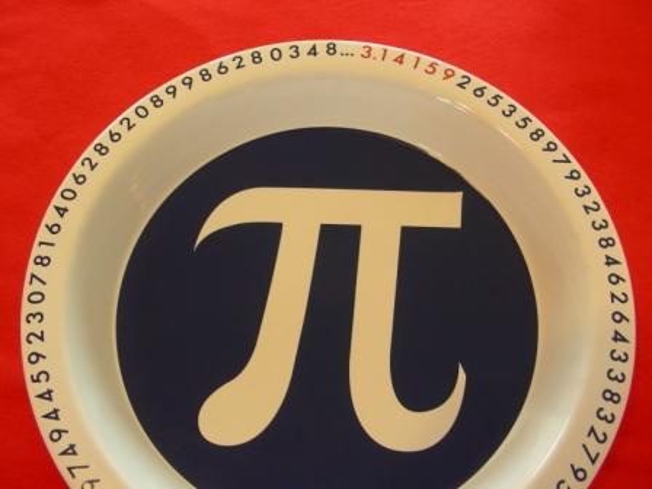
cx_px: 326
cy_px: 244
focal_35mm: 38
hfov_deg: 49.0
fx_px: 716
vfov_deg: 37.7
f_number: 3.5
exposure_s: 1/9.5
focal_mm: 6.3
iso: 50
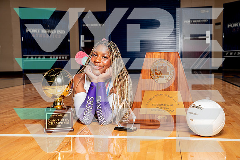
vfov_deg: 28.1
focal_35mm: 48
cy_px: 80
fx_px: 320
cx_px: 120
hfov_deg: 41.1
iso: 200
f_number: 5.6
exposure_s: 1/250
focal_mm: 48
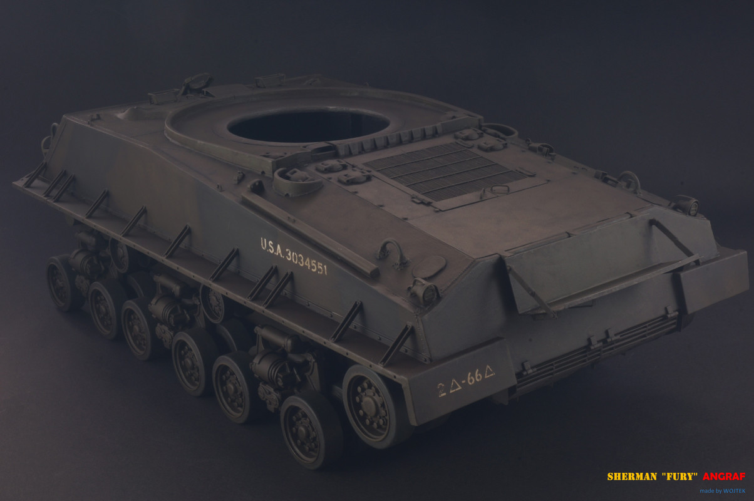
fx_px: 1098
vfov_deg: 25.7
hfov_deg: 37.9
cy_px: 250
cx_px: 377
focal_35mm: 52
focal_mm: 35
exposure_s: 1/1.6
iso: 100
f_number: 32
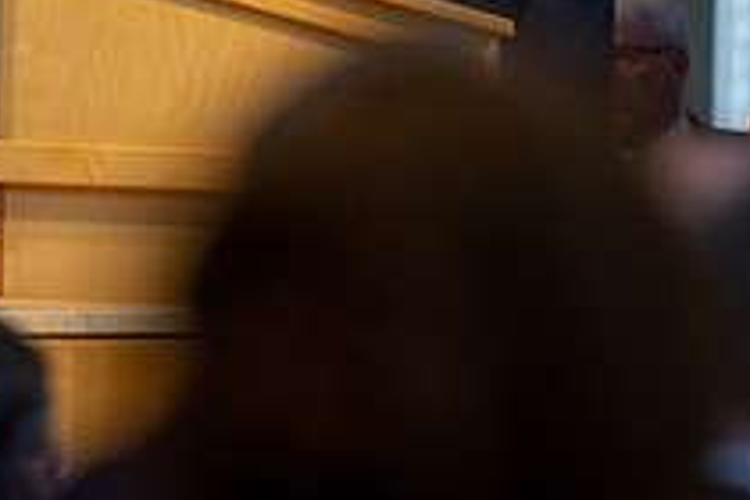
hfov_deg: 3.7
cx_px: 11
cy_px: -88
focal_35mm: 552
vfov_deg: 2.5
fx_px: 11499
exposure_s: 1/400
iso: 1600
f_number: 2.8
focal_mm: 200
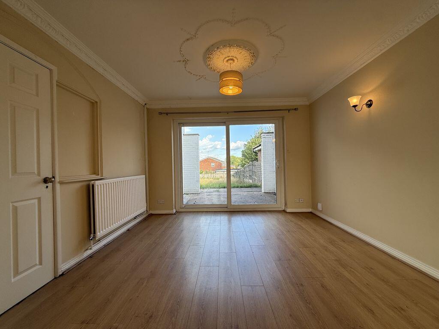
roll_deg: +0.6
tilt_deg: +0.1
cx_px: 220
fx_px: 178
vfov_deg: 85.7
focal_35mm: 14
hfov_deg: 102.1
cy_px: 164
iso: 64
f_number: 2.2
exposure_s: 1/233
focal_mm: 2.22
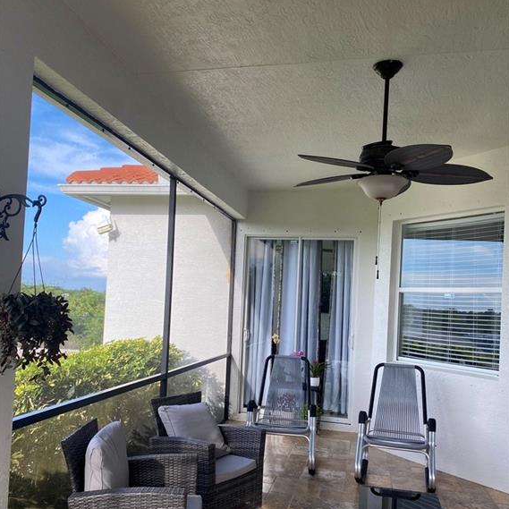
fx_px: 516
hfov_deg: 52.5
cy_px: 292
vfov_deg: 52.3
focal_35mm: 31
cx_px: 255
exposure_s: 1/249
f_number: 1.8
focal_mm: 4.25
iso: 32
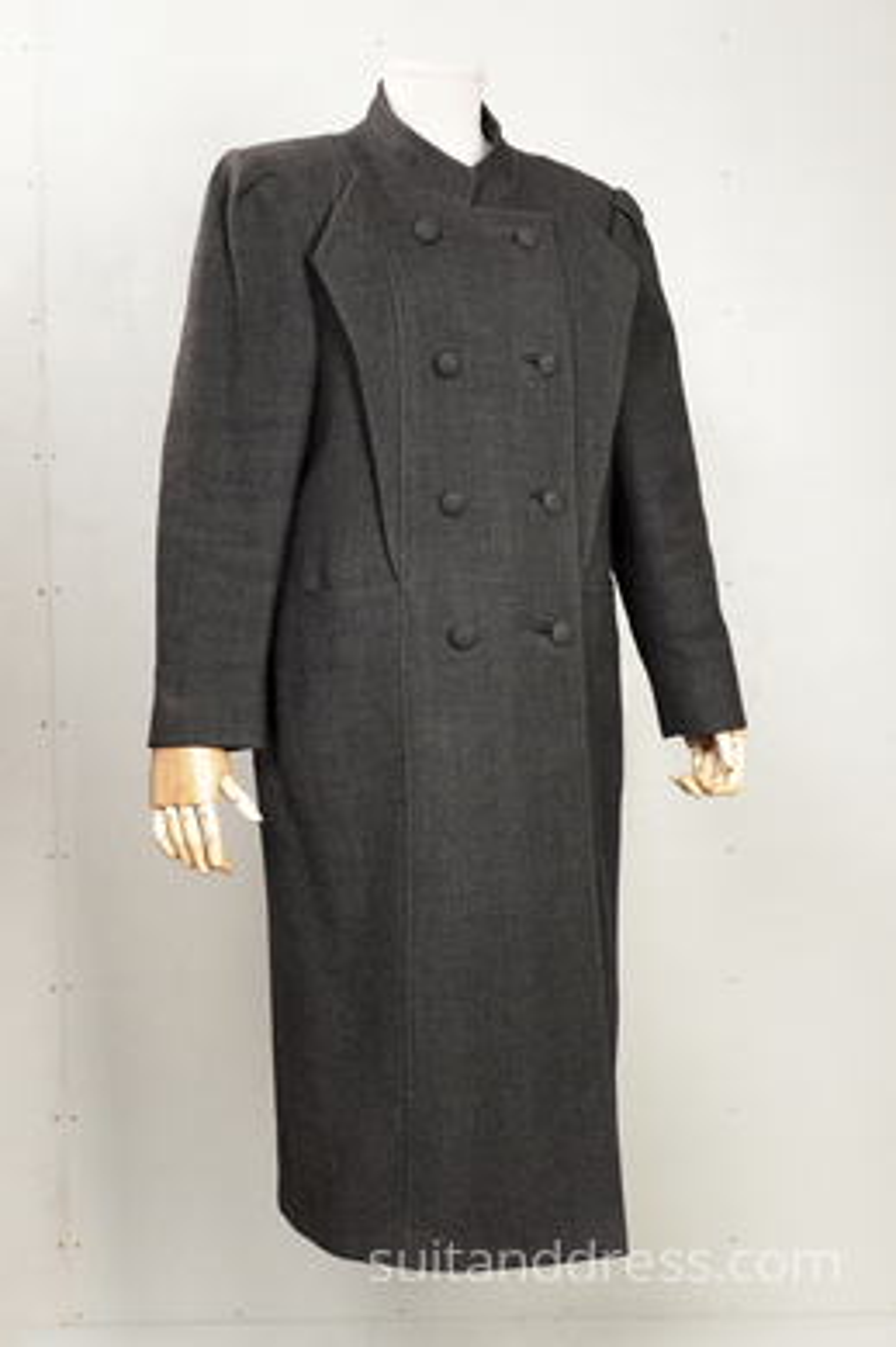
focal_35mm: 48
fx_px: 1793
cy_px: 674
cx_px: 448
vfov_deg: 41.1
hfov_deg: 28.1
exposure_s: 1/40
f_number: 5
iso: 400
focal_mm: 32
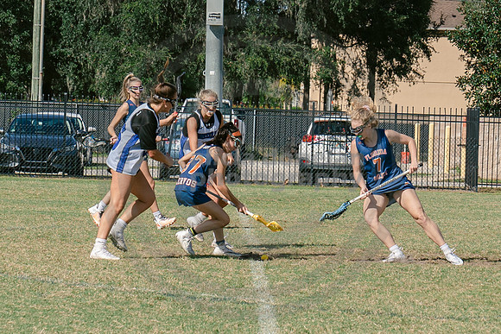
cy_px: 128
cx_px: 299
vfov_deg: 6.1
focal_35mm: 225
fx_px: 3135
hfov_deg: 9.1
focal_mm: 70
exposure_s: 1/1250
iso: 250
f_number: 5.6
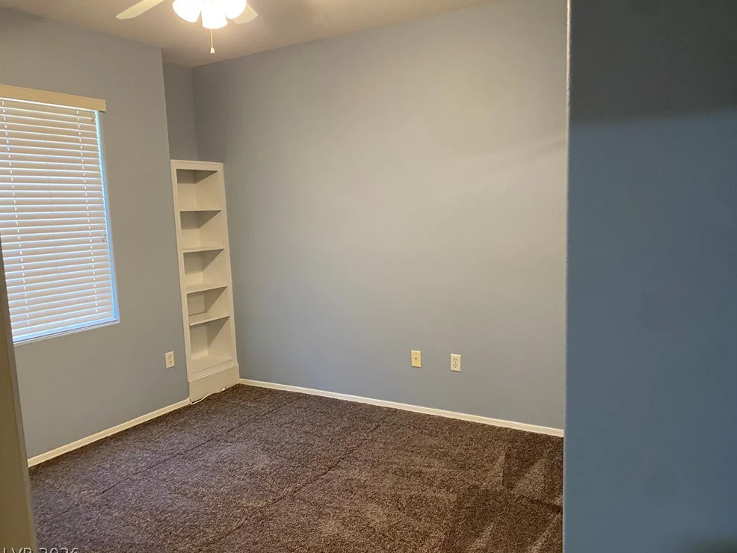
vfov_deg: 51.4
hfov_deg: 65.3
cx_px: 381
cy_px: 279
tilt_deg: -6.2
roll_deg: +2.3
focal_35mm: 27
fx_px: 575
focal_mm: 4.25
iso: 320
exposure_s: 1/60
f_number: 1.8
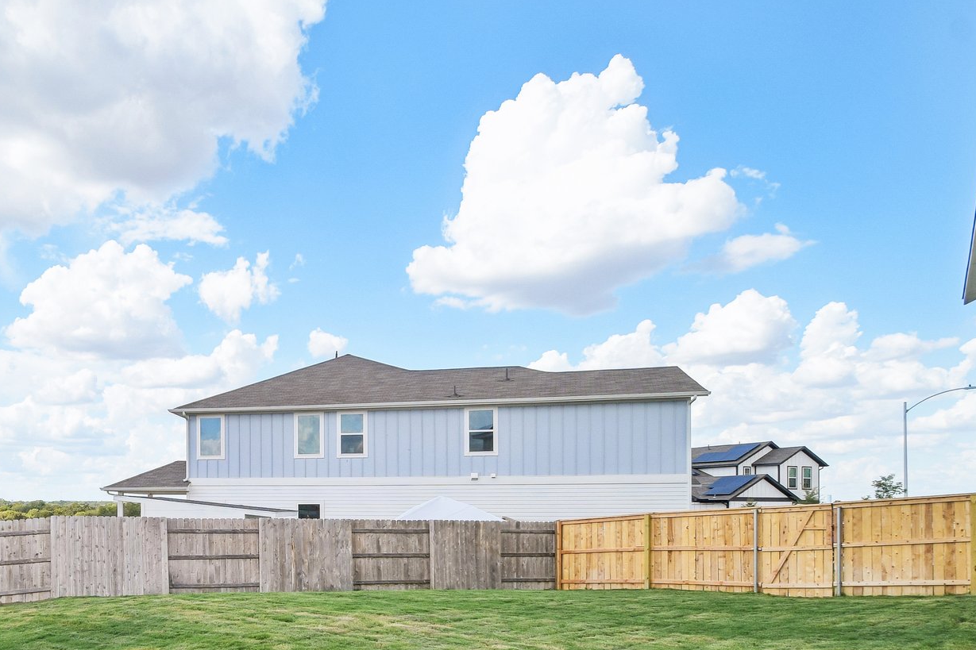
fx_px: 678
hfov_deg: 66.1
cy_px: 486
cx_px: 218
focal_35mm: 25
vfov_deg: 49.3
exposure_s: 1/500
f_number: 8
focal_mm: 10
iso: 400
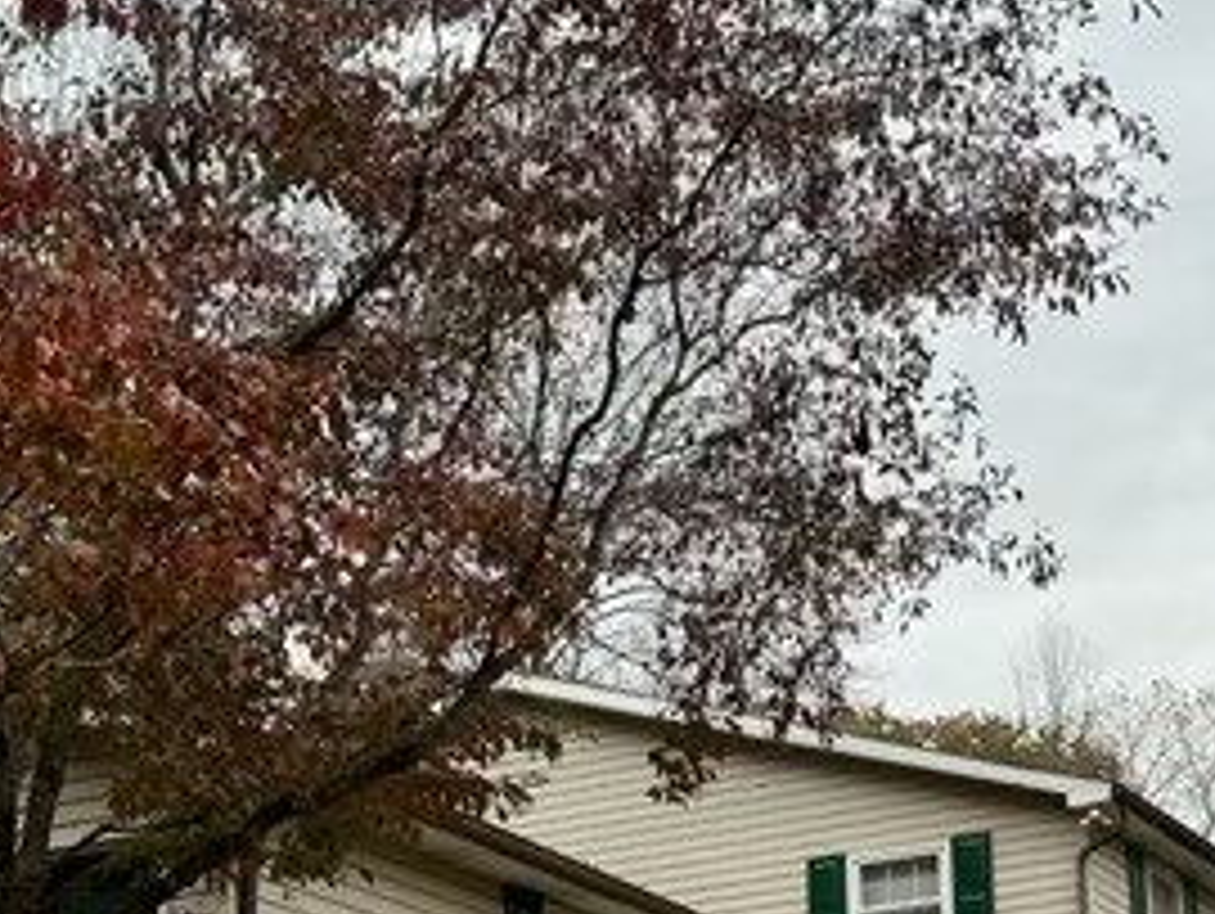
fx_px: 3197
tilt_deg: +15.4
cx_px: 999
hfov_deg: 21.2
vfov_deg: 16.1
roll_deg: +3.0
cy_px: 770
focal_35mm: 91
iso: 64
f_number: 1.78
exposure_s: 1/672
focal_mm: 6.86
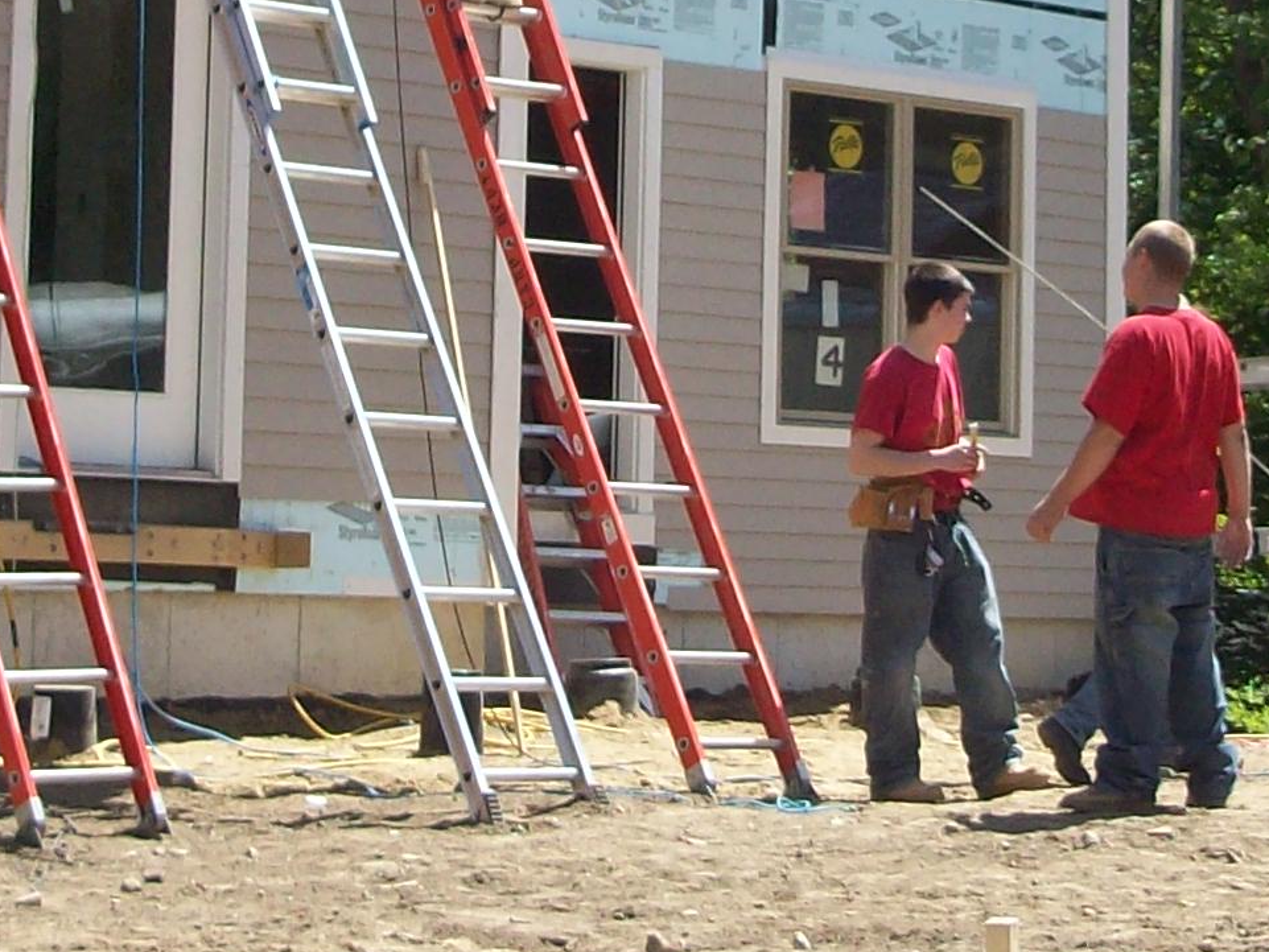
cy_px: -30
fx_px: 4253
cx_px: 828
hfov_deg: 16.9
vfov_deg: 12.6
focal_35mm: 116
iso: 64
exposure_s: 1/510
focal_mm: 5.7
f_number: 2.8
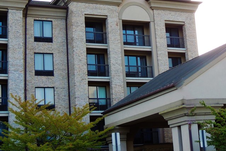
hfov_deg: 28.0
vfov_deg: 18.8
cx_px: 130
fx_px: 452
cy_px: 45
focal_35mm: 72
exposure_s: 1/125
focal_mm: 9.8
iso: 100
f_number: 3.7
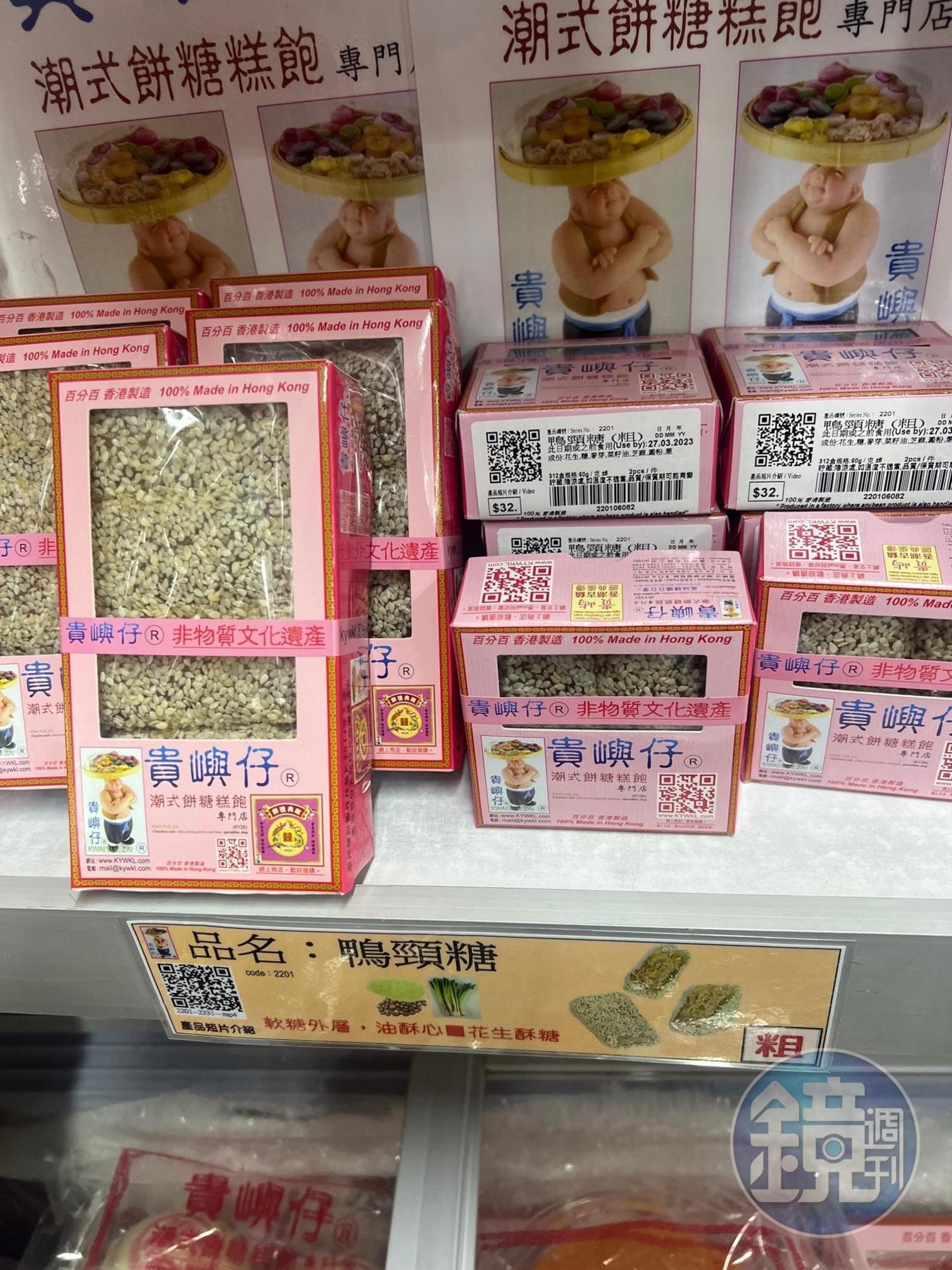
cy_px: 635
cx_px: 476
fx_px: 953
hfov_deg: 53.1
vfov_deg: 67.3
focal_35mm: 26
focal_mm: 5.7
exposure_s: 1/121
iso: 100
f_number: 1.5
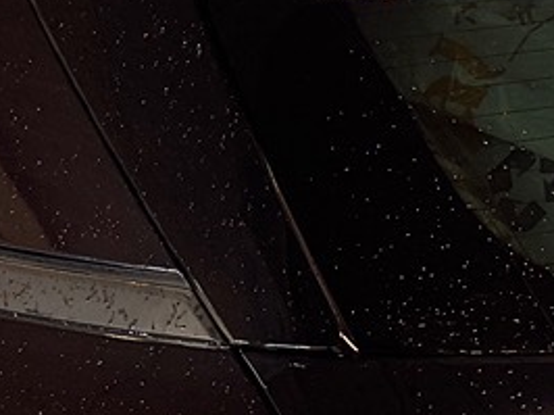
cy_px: 563
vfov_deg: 8.0
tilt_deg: -12.7
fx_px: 2910
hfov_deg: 10.8
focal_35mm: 182
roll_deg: -0.1
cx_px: 110
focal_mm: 6.76
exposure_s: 1/100
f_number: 1.78
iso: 200
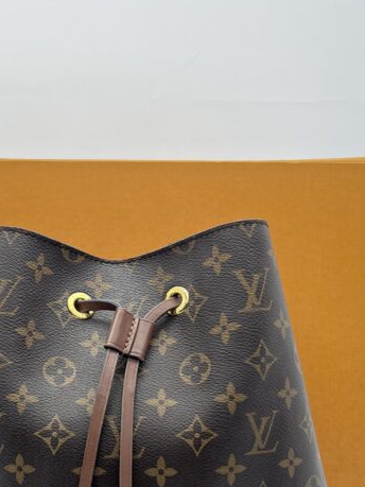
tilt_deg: -6.2
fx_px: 816
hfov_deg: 25.1
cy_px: 433
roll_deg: -0.8
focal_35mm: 58
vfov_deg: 31.7
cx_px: 116
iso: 32
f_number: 1.5
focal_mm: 5.7
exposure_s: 1/103
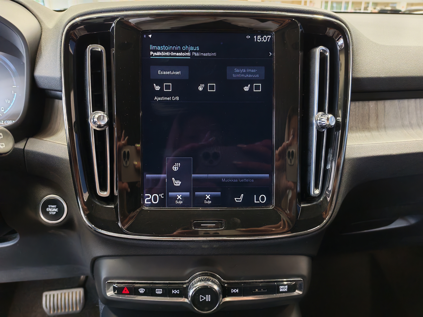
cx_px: 212
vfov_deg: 51.4
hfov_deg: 65.3
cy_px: 158
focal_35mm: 27
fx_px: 330
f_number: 1.9
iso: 1250
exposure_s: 1/50
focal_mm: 6.12
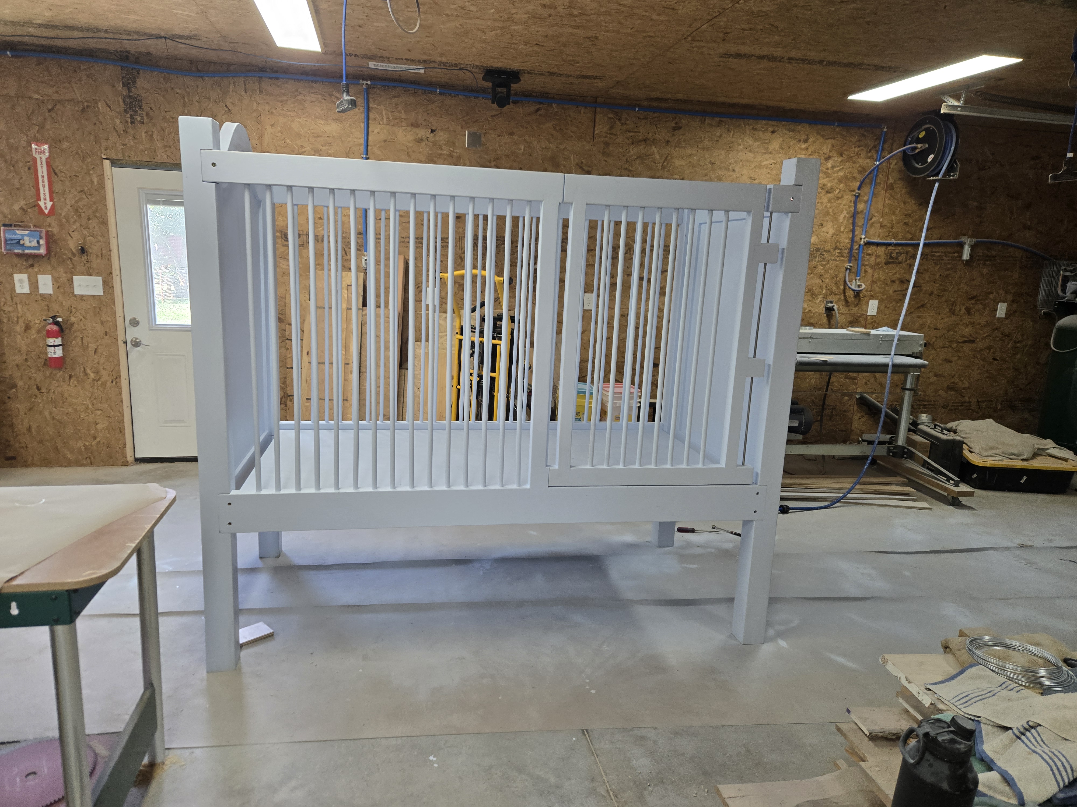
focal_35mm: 23
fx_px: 716
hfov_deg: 73.9
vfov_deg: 58.9
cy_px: 404
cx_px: 538
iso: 100
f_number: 1.8
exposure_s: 1/120
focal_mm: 5.4
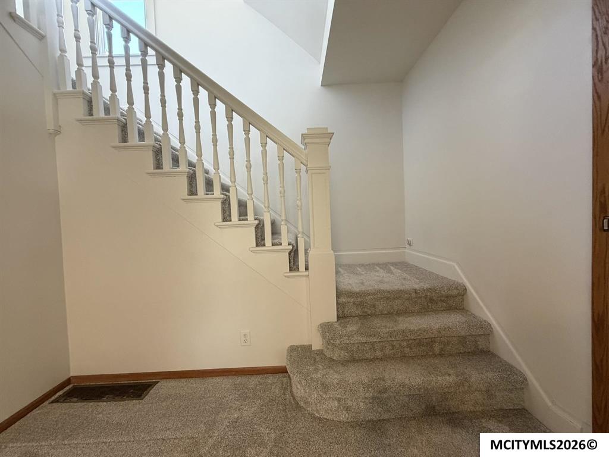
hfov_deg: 102.1
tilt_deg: -1.1
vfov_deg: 85.7
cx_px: 304
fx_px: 246
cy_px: 228
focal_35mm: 14
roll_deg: +3.9
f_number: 2.2
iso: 400
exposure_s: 1/60
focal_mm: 2.22
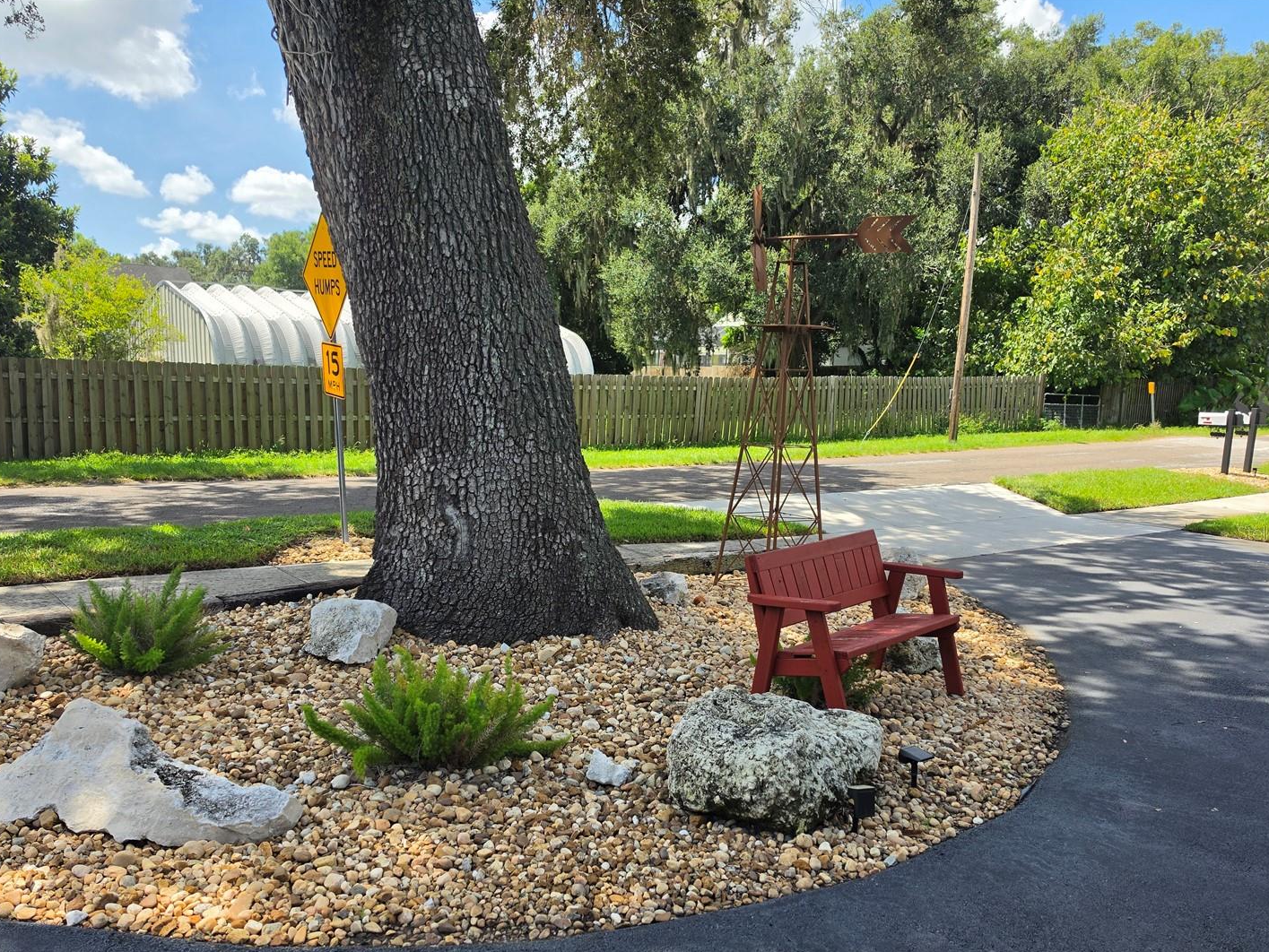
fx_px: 953
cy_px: 532
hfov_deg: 67.3
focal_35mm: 26
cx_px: 604
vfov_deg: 53.0
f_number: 1.4
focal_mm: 6.5
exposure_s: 1/4648
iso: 64
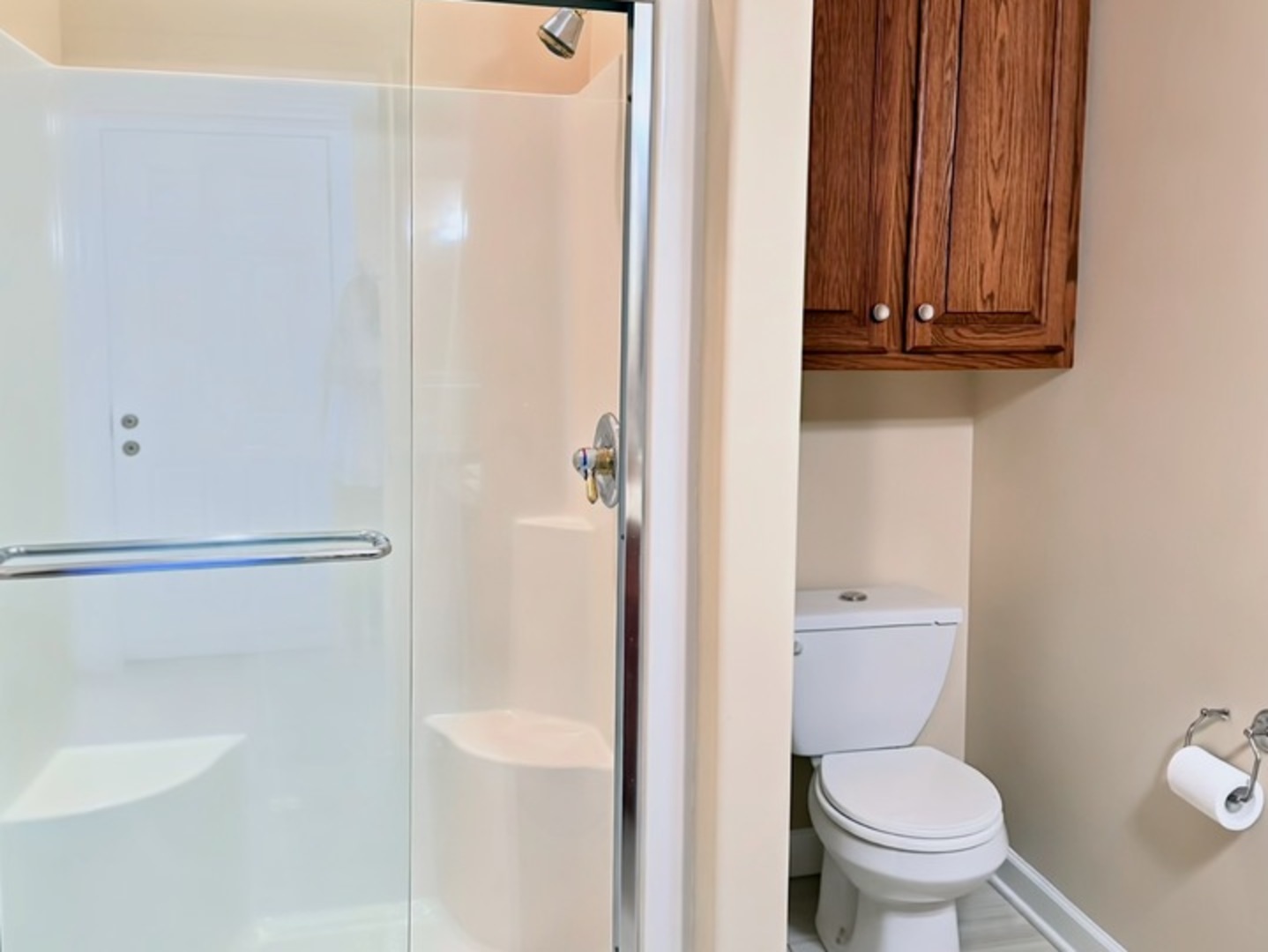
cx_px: 634
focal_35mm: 24
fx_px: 880
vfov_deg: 56.9
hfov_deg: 71.6
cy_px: 476
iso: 400
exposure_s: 1/60
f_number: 1.78
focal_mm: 6.76
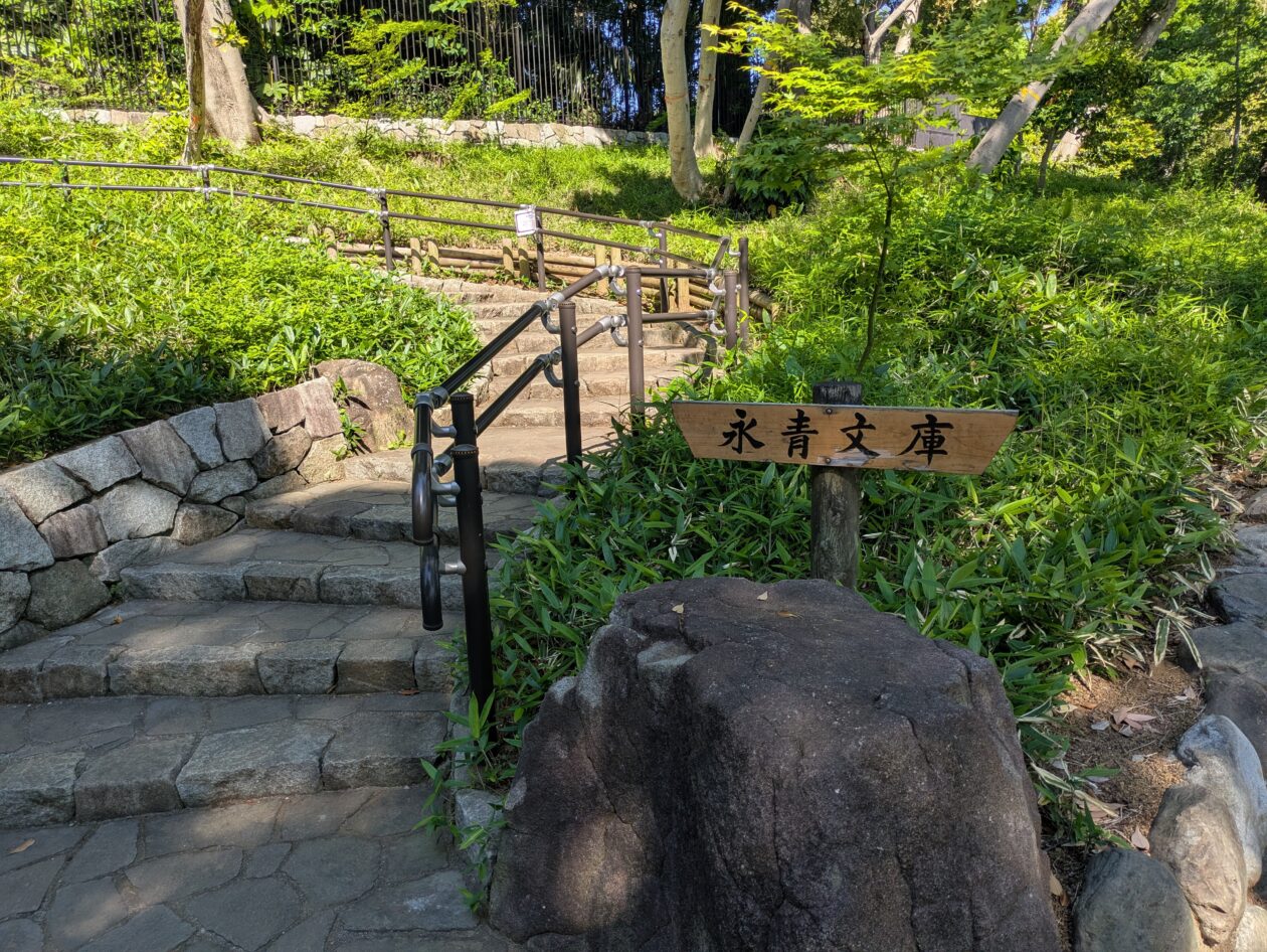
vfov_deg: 54.9
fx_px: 915
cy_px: 476
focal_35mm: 25
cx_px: 634
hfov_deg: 69.4
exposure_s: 1/756
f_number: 1.89
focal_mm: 5.43
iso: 49
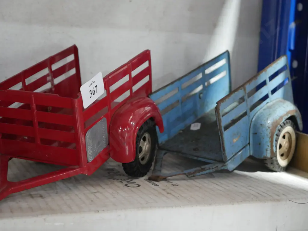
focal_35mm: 68
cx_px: 154
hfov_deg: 28.5
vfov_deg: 21.6
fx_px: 605
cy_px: 116
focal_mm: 34
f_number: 5.4
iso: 3200
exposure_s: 1/50
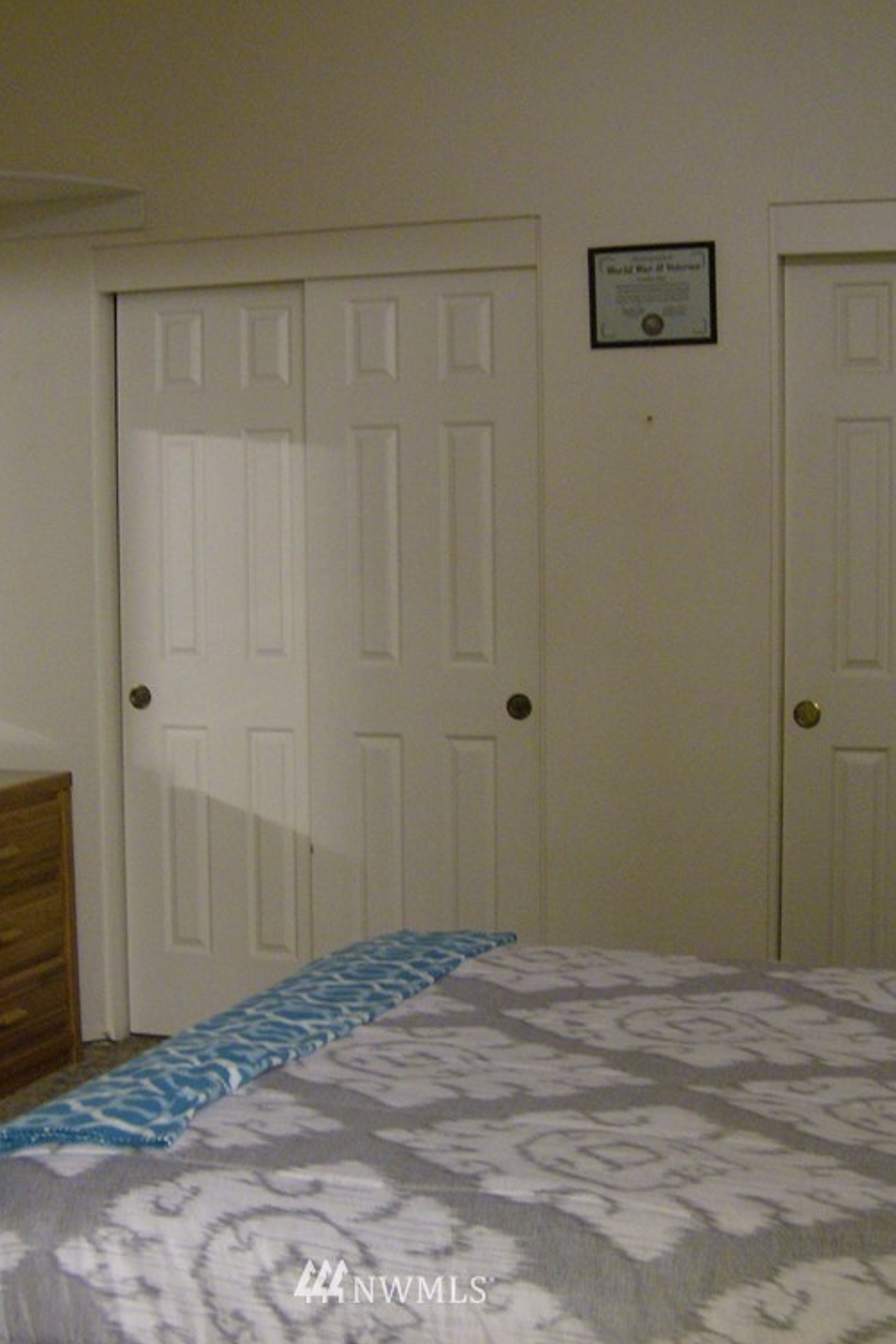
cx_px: 395
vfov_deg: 38.9
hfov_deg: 26.5
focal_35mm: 51
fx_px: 1904
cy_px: 658
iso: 200
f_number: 2.8
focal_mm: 6
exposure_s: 1/12.5
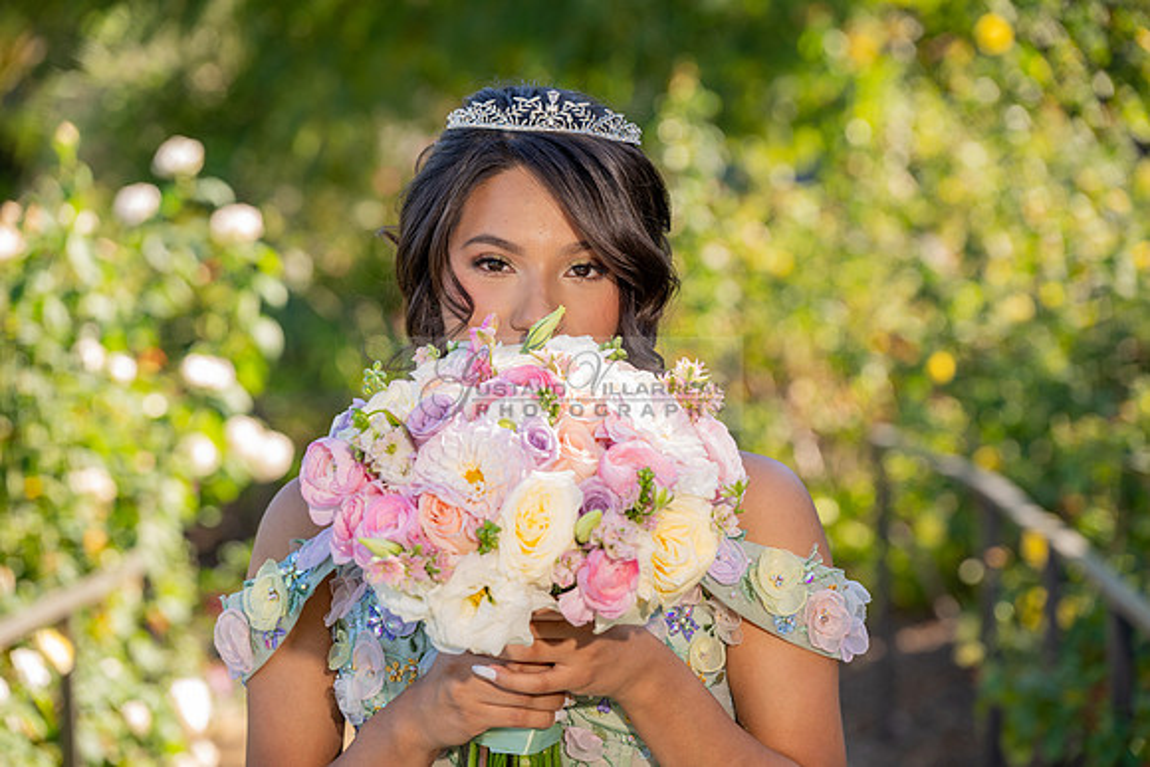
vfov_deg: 11.2
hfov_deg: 16.7
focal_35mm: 123
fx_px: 3923
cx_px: 588
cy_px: 384
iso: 200
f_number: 5
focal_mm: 120
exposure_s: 1/200
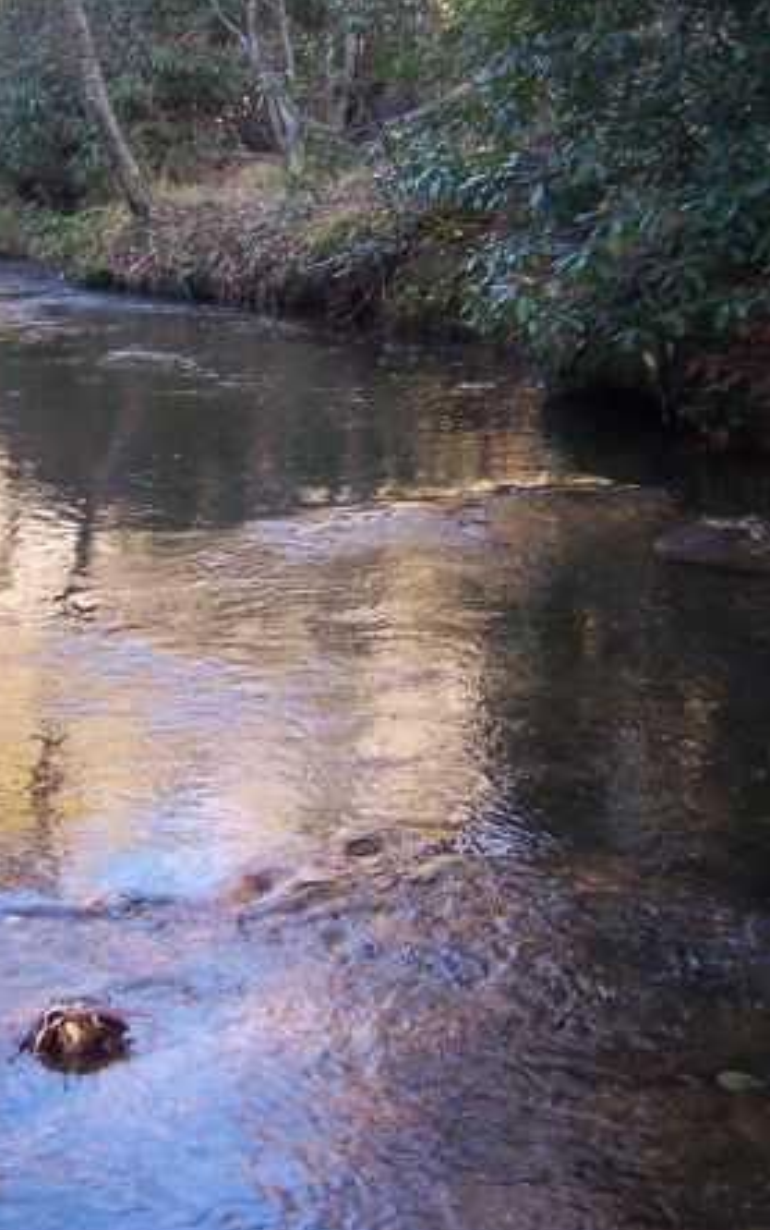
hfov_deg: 22.2
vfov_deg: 35.1
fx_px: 1945
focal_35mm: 58
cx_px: 197
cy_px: 609
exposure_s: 1/30
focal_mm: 6.3
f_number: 2.8
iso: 80
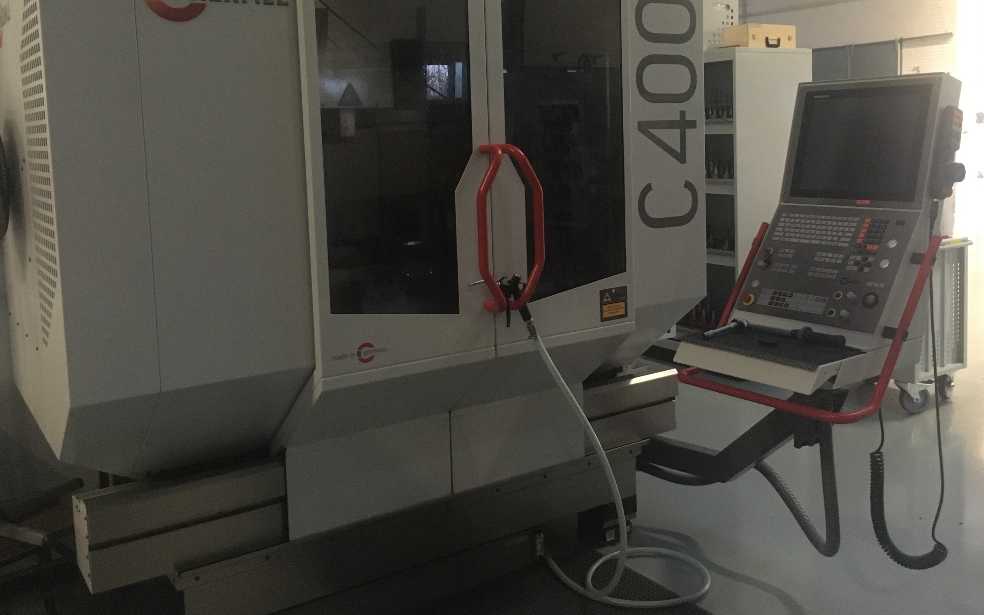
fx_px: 912
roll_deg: +2.9
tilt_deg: -4.5
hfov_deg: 56.6
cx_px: 539
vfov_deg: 37.0
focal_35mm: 34
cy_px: 216
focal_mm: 4.15
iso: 320
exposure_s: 1/17
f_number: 2.2
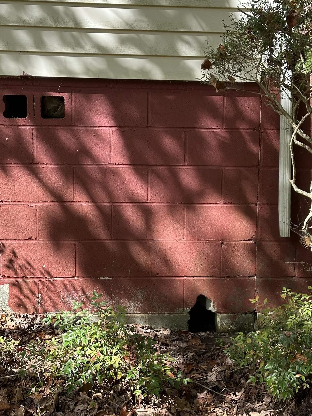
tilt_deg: -6.5
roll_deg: -1.3
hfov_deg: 21.9
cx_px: 177
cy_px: 198
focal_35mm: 67
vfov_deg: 29.0
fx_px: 805
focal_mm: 6.86
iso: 64
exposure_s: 1/681
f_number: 1.78
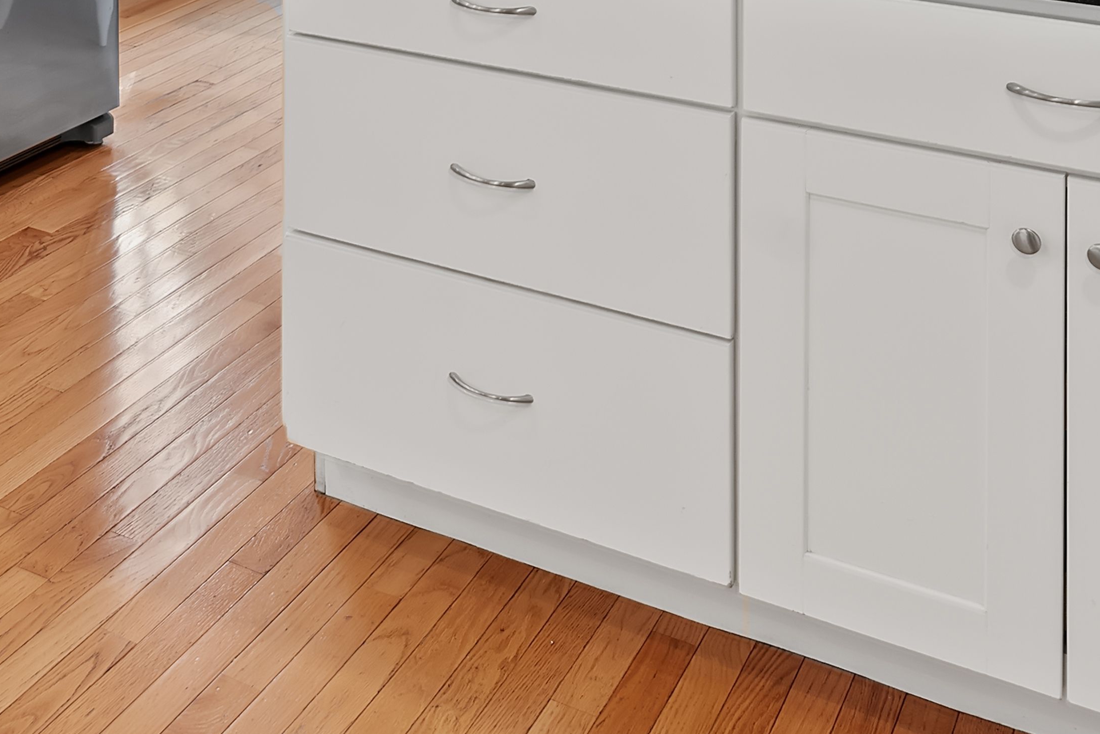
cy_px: -465
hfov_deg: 32.1
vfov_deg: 19.4
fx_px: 1772
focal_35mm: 58
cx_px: 30
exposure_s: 1/3
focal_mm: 16
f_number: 7.1
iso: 500
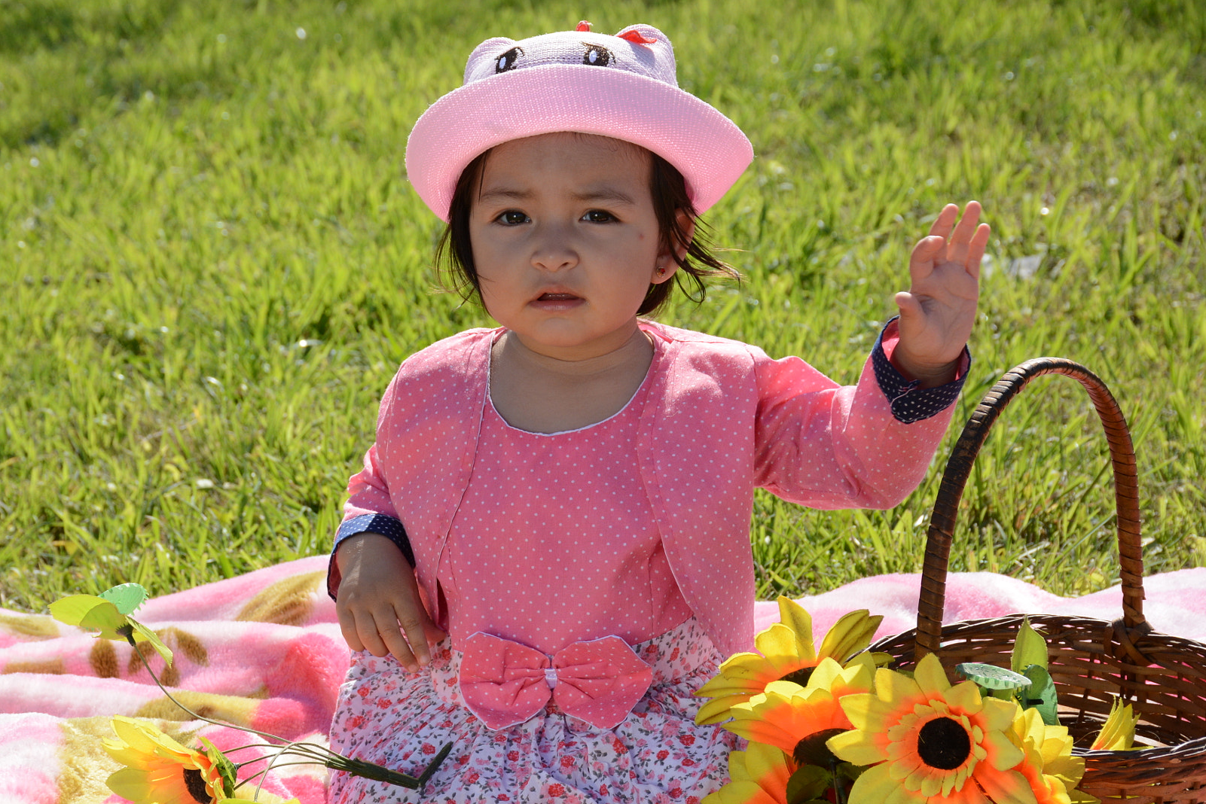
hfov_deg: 17.2
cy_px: 496
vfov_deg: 11.5
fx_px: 3987
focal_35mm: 119
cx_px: 542
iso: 400
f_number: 8
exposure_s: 1/1000
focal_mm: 62
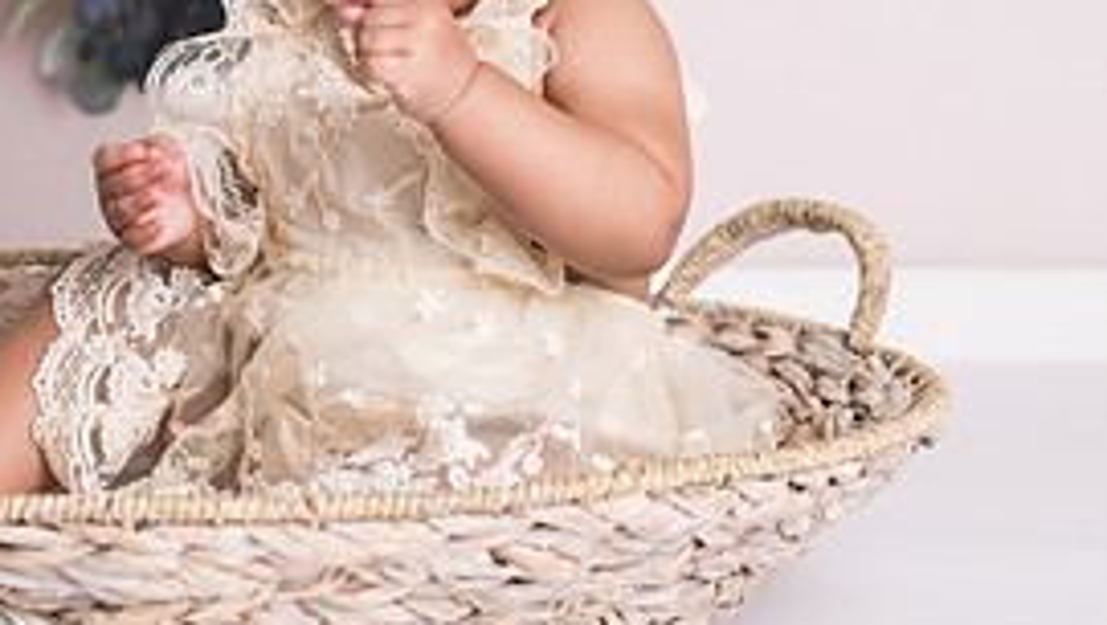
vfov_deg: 10.2
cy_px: 2
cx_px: 131
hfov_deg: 17.9
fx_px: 3467
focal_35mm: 118
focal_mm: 50
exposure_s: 1/200
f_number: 3.5
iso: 200
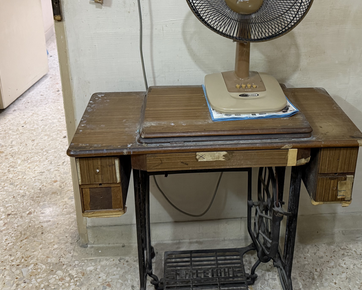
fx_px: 418
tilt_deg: -20.5
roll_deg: -1.0
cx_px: 224
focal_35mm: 39
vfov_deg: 37.6
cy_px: 84
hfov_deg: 46.5
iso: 400
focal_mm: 6.76
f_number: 1.78
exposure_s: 1/50
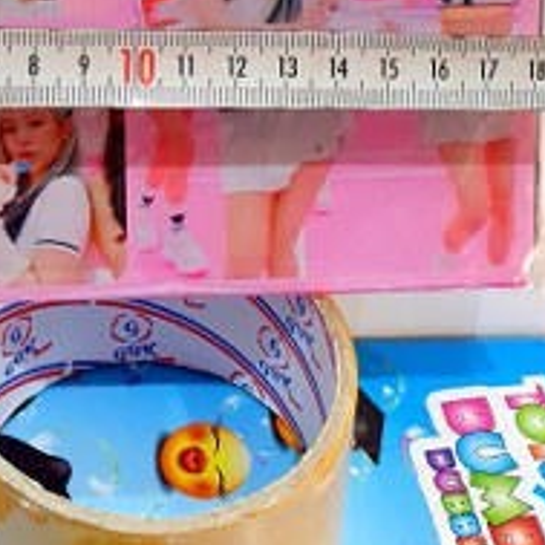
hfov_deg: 23.4
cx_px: 121
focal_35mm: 73
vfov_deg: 20.9
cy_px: -219
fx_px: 1300
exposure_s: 1/40
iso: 250
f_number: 2.4
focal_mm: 4.32
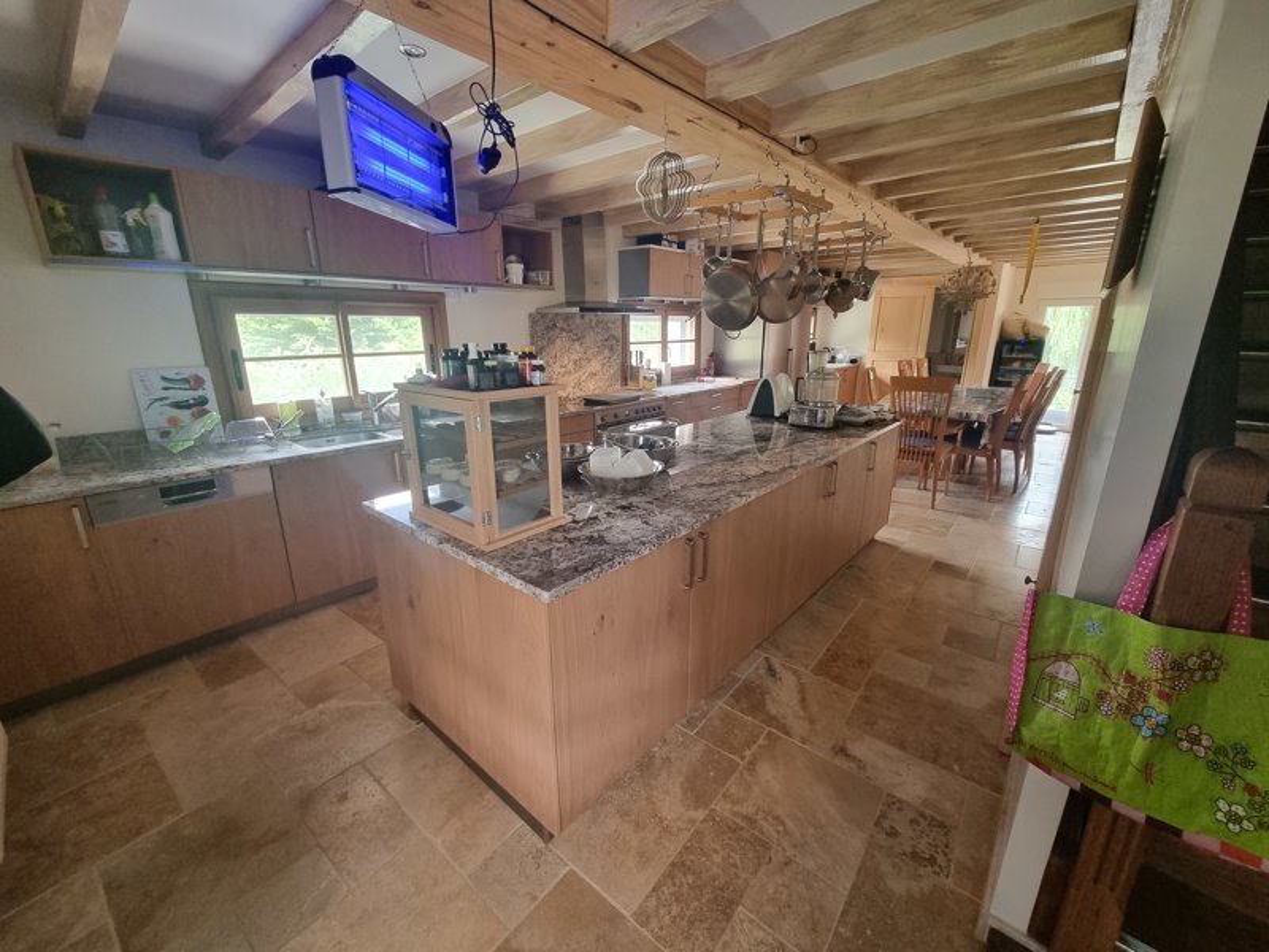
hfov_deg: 106.2
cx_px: 634
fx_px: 477
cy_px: 476
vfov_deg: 89.9
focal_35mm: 13
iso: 400
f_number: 2.2
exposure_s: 1/50
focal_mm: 2.2
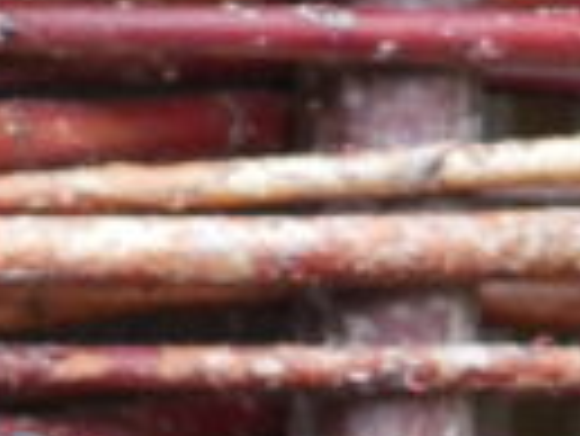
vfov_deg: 3.5
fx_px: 7178
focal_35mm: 428
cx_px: -1209
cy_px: 793
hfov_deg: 4.4
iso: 2000
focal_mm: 27
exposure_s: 1/60
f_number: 5.3
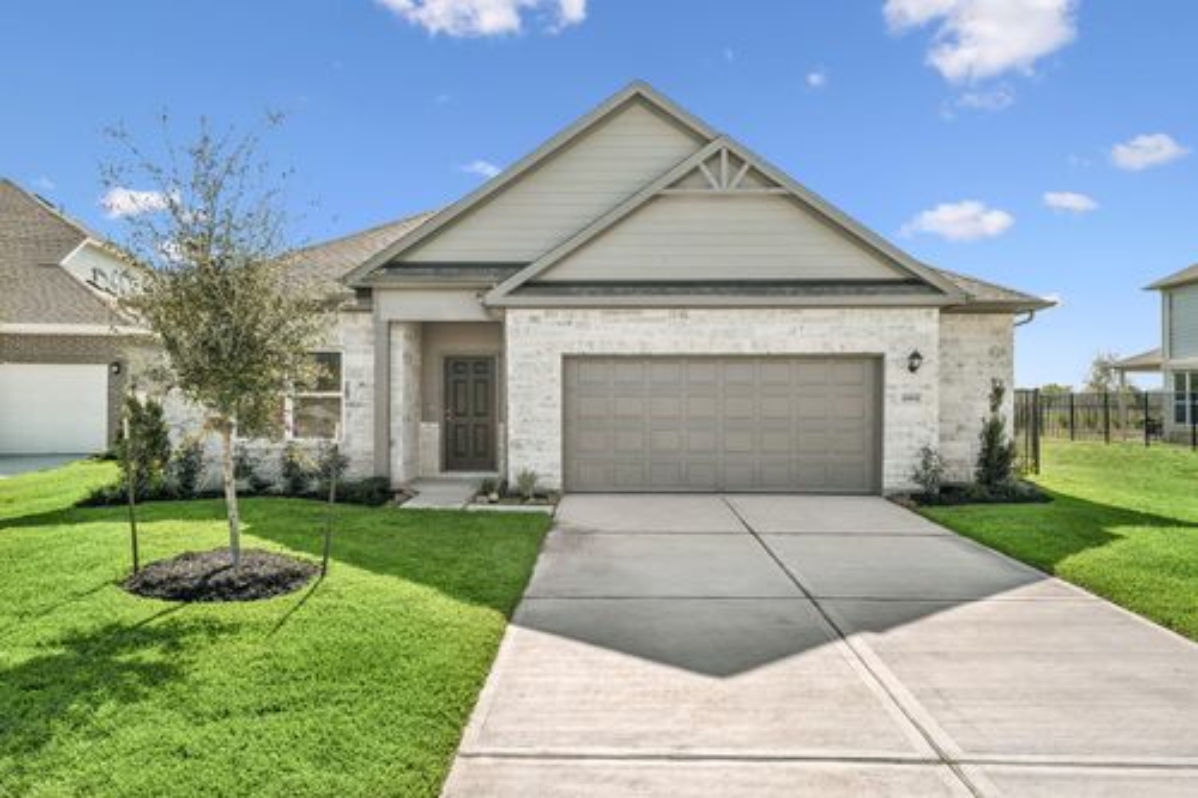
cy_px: 399
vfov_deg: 49.5
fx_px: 865
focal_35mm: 26
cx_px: 599
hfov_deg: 69.4
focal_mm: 26
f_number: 9
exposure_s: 1/100
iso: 160
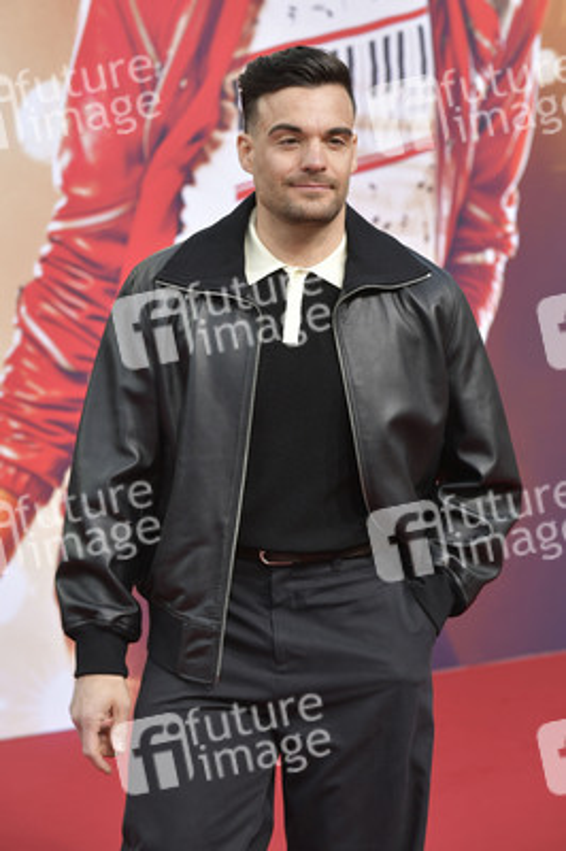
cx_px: 283
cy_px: 426
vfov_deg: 16.4
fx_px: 2953
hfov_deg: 10.9
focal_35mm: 125
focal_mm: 125
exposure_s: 1/200
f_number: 6.3
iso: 400
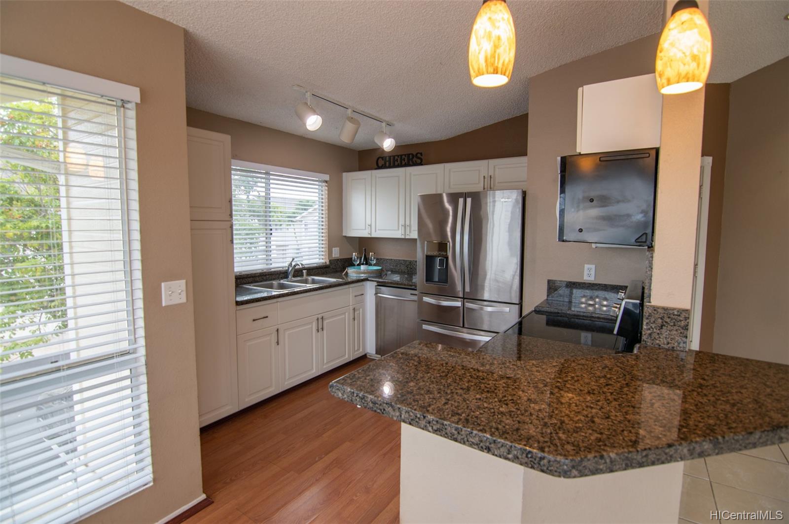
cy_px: 262
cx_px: 394
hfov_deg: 96.8
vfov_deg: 73.6
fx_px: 350
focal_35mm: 16
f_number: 5
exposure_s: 1/10
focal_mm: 11
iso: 64
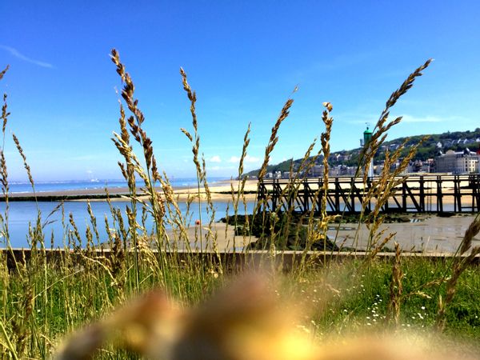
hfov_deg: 58.4
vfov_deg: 45.4
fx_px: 430
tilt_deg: -2.0
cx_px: 240
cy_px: 180
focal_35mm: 31
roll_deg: +0.5
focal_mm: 3.3
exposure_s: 1/1431
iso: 25
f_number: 2.4
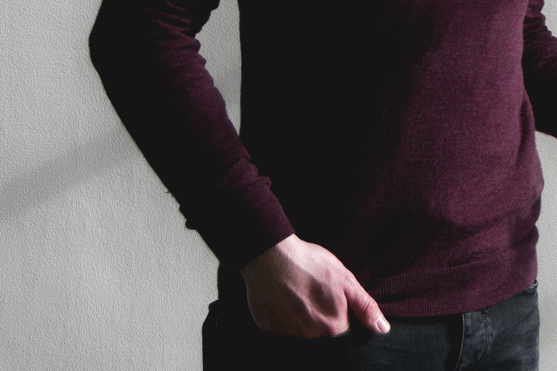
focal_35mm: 161
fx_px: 2484
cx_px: 425
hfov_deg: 12.8
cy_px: -161
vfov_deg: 8.4
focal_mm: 35
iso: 100
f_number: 4.5
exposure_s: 1/400
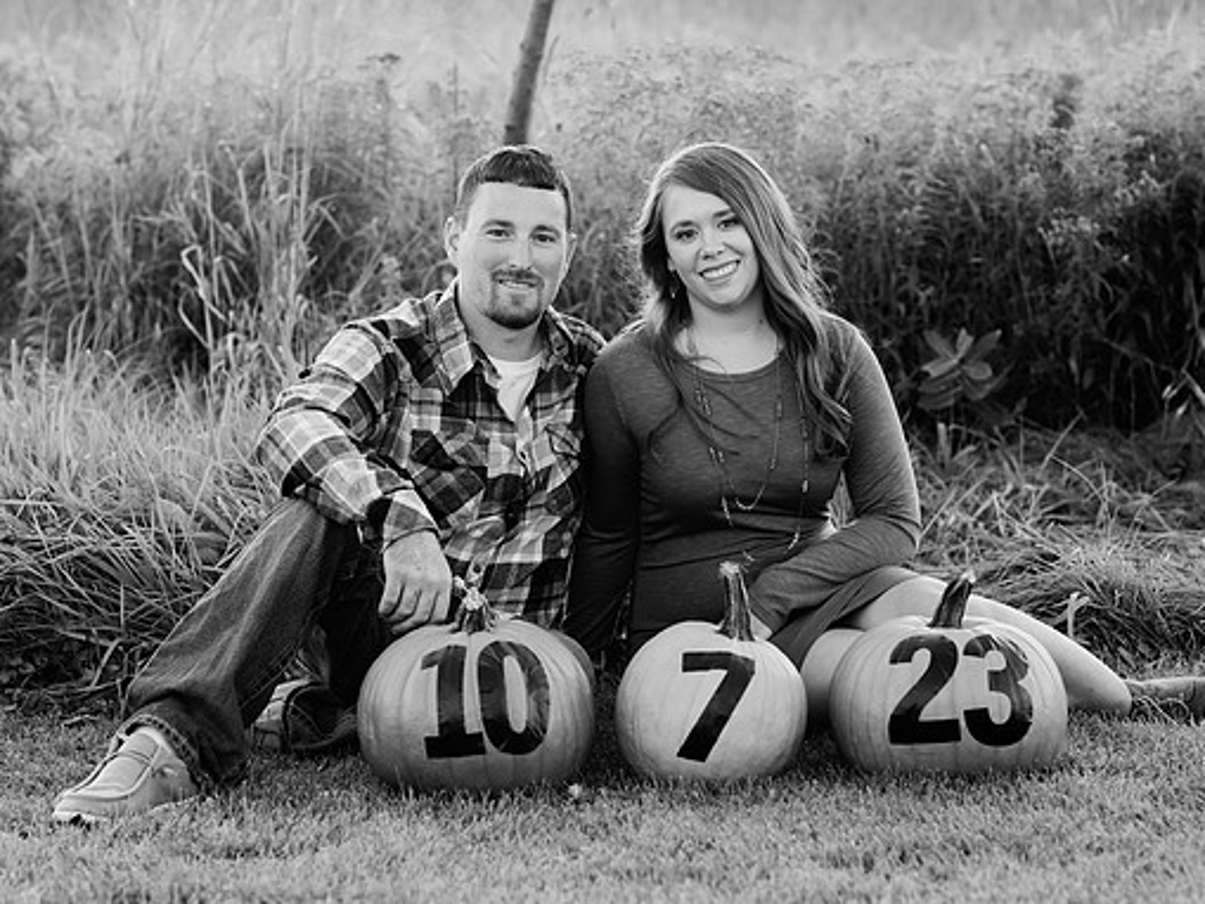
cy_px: 454
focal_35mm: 97
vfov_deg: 15.3
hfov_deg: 20.2
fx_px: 3377
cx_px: 599
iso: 400
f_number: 4.5
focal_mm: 85
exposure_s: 1/250
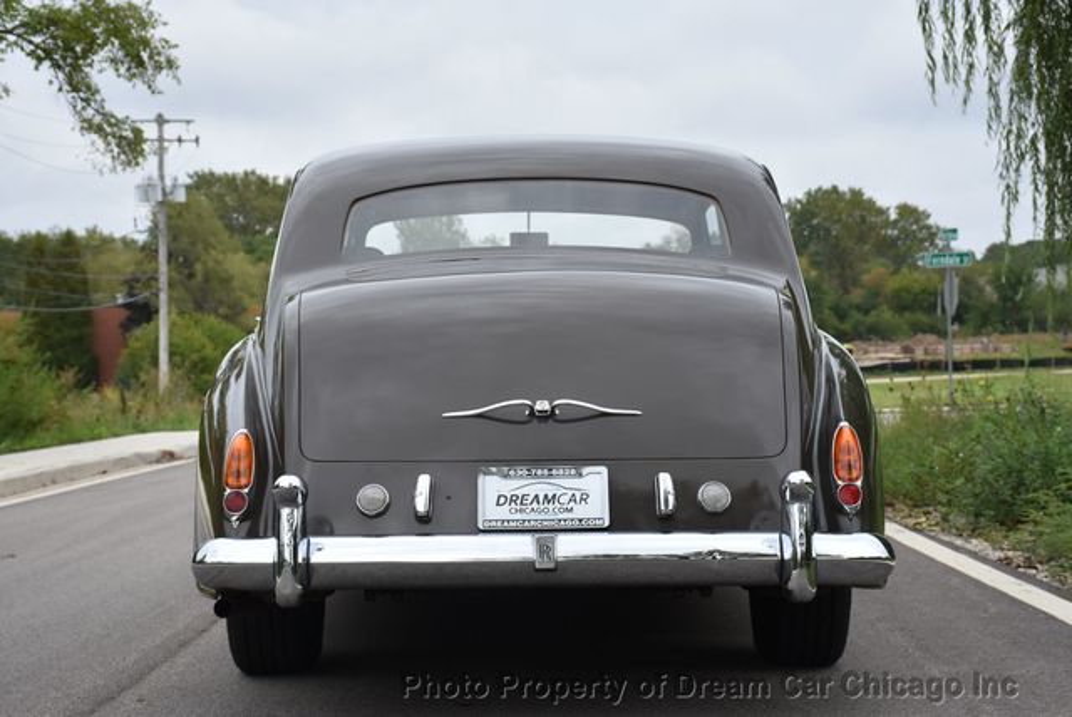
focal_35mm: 75
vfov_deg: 18.2
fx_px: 2235
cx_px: 536
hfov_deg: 27.0
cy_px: 358
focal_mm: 50
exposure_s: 1/500
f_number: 8
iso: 450
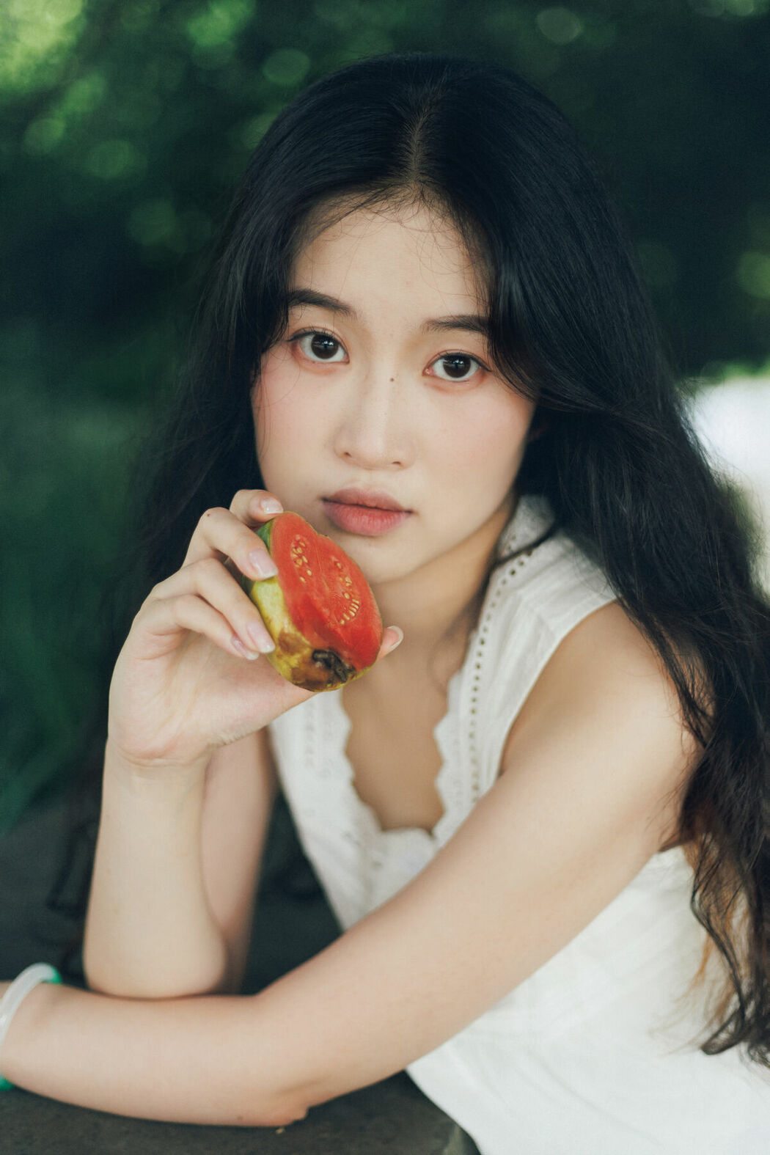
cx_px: 385
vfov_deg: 39.6
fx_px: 1604
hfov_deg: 27.0
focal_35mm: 50
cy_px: 578
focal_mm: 50
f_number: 2
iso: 320
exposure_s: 1/320
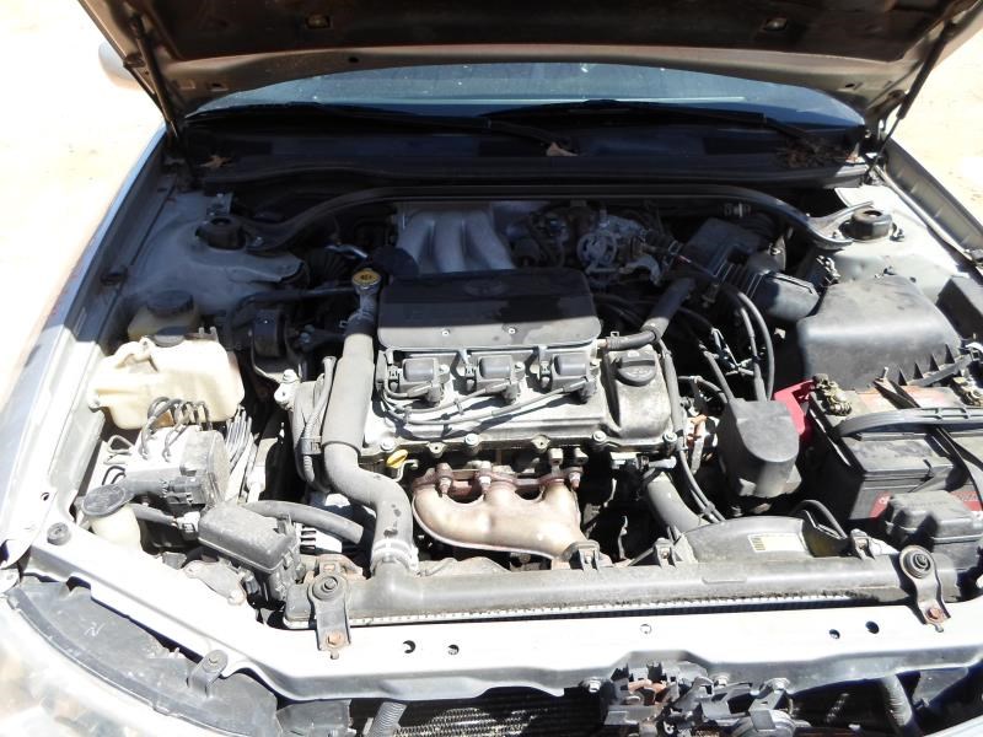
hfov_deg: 69.4
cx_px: 492
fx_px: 710
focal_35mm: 25
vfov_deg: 54.9
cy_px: 368
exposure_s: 1/500
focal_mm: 4.5
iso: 80
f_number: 2.5
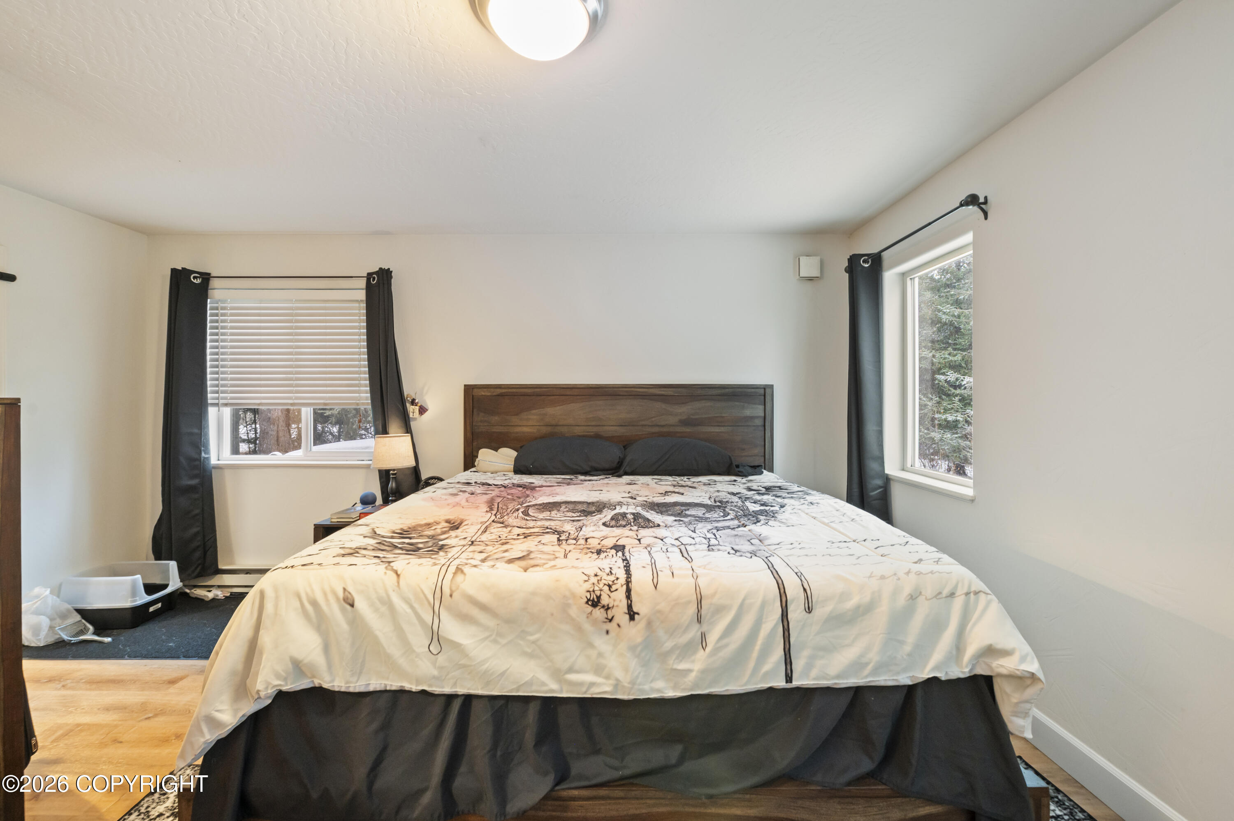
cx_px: 617
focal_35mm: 14
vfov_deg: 81.1
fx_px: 480
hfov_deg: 104.3
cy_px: 410
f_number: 8
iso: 1400
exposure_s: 1/5
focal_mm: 14
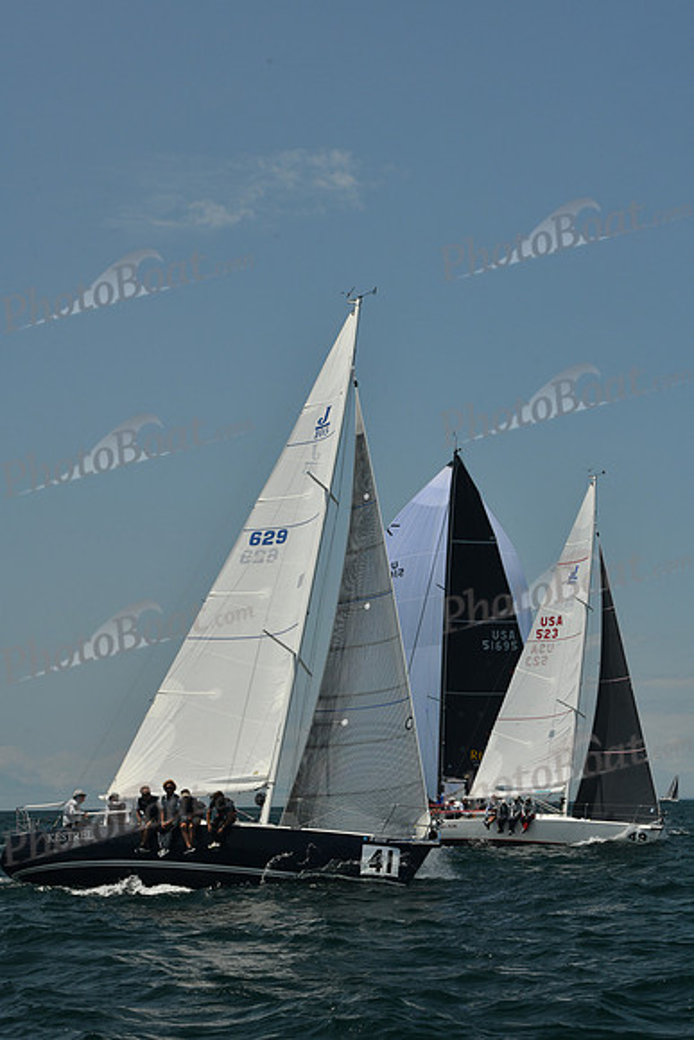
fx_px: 2023
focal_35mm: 70
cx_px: 347
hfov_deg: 19.5
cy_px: 520
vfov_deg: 28.8
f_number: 11
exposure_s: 1/640
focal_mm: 70
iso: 320
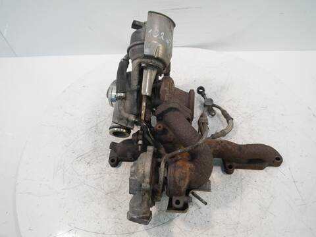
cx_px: 158
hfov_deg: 63.4
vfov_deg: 49.7
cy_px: 118
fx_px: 256
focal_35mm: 28
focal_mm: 14
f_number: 3.5
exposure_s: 1/60
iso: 500
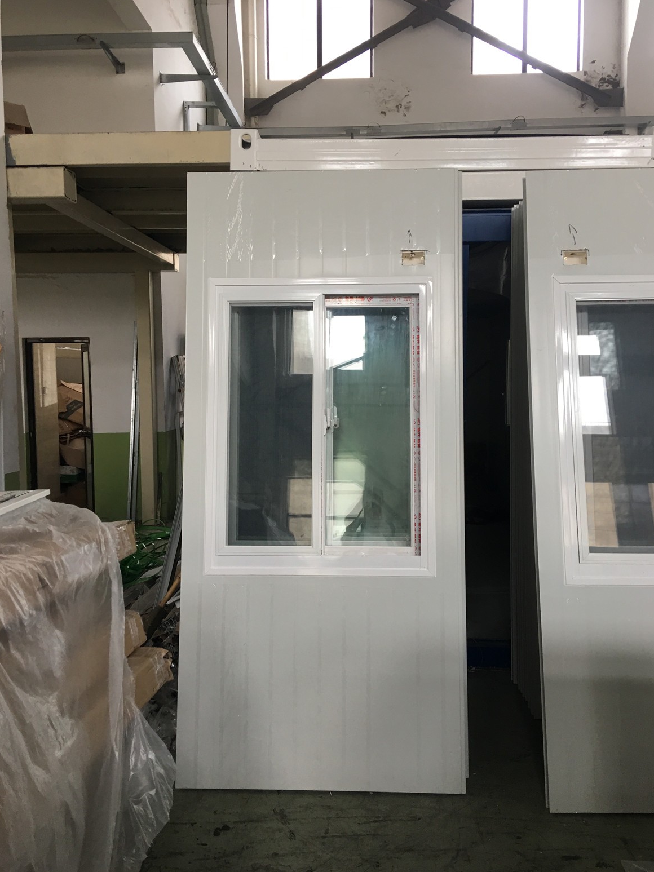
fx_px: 756
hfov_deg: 46.8
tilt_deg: -3.1
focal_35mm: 30
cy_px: 440
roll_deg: +0.6
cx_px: 328
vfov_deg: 60.0
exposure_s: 1/33
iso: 40
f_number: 2.2
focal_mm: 4.15
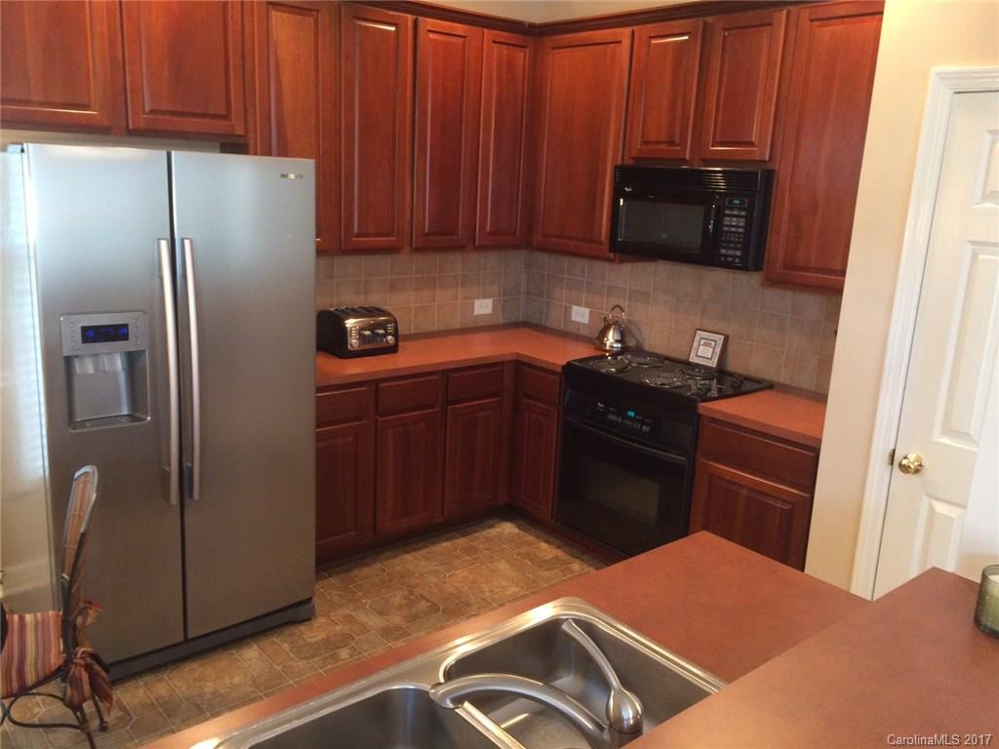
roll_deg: -2.3
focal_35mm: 29
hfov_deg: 61.7
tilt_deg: -13.2
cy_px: 374
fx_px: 837
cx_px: 500
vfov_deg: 48.2
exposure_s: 1/24
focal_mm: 4.15
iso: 250
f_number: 2.2
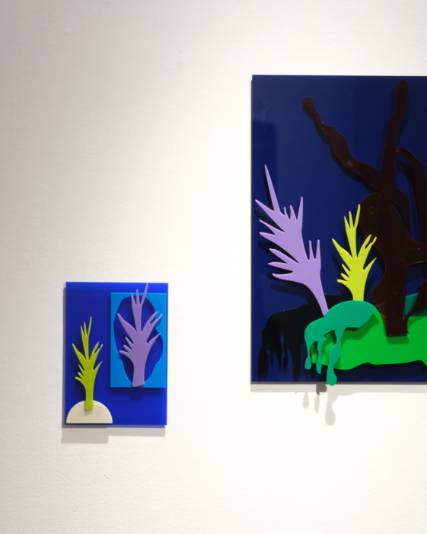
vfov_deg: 16.3
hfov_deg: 13.0
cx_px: 338
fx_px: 1864
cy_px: 267
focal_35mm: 118
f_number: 5
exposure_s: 1/125
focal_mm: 55
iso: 1600
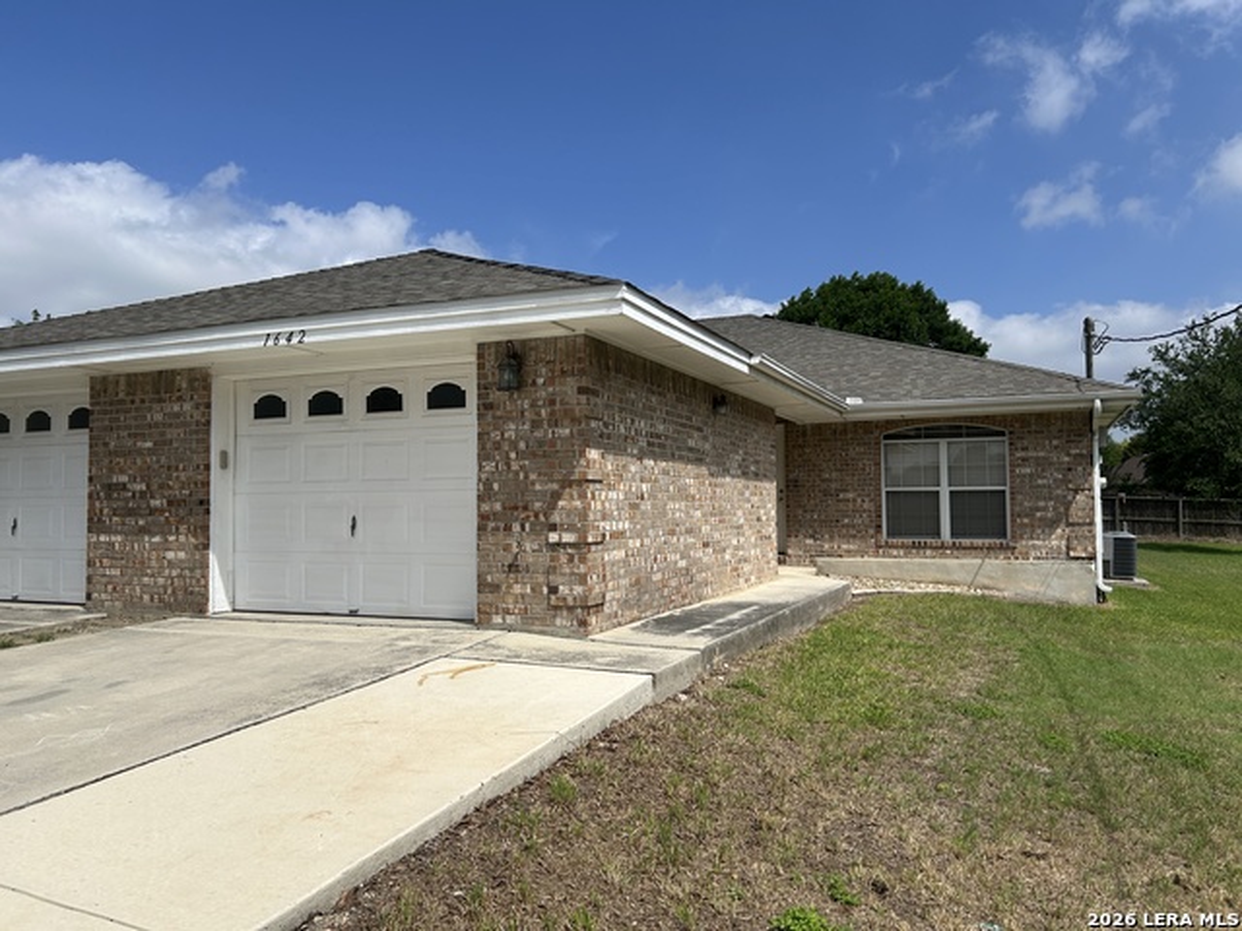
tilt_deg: +3.1
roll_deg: +0.8
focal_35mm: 26
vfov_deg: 53.1
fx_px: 933
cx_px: 621
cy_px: 466
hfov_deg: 67.3
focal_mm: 5.7
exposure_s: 1/8696
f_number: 1.5
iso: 50
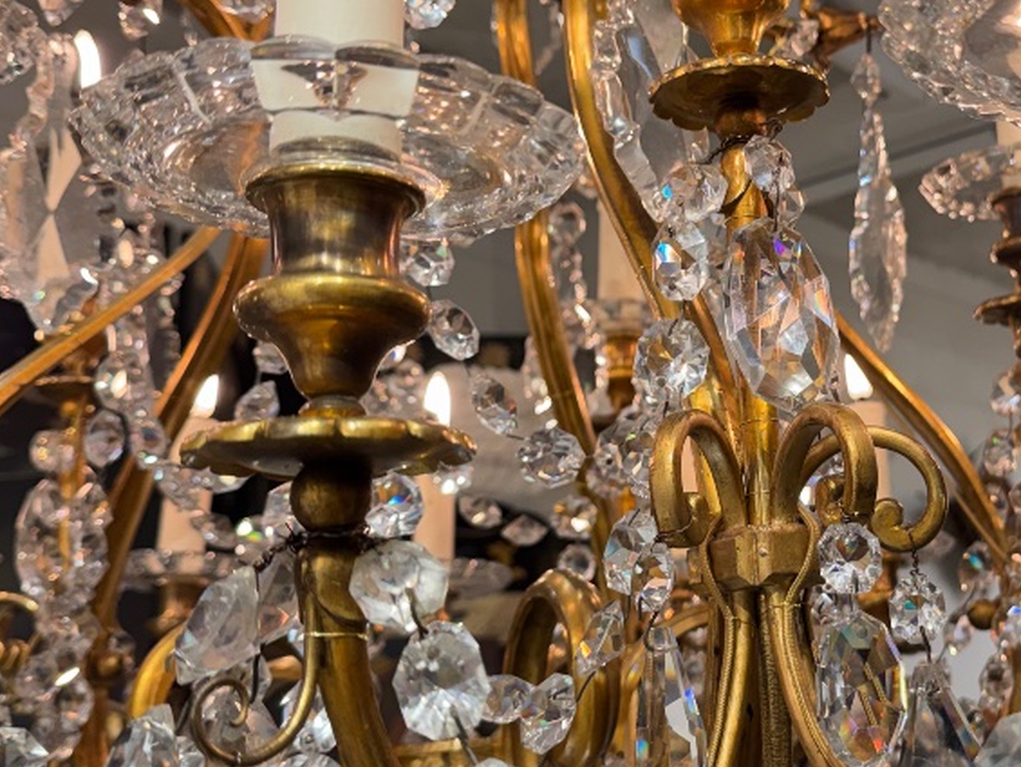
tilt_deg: +15.3
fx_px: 1505
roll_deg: +2.4
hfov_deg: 36.5
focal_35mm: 51
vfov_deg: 28.6
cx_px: 779
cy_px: 362
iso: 80
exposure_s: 1/100
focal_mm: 6.76
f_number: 1.78
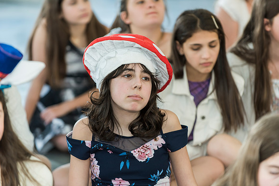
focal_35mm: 200
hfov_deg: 10.3
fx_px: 1550
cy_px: 93
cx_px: 140
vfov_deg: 6.9
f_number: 4
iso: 640
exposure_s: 1/160
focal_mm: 200
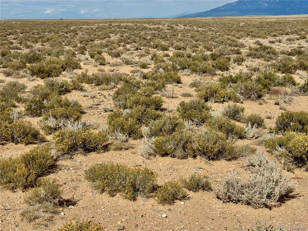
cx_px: 154
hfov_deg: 39.7
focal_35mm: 48
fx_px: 427
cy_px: 116
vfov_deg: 30.3
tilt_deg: -13.5
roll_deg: -0.3
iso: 64
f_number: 1.78
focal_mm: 6.76
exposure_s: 1/7937
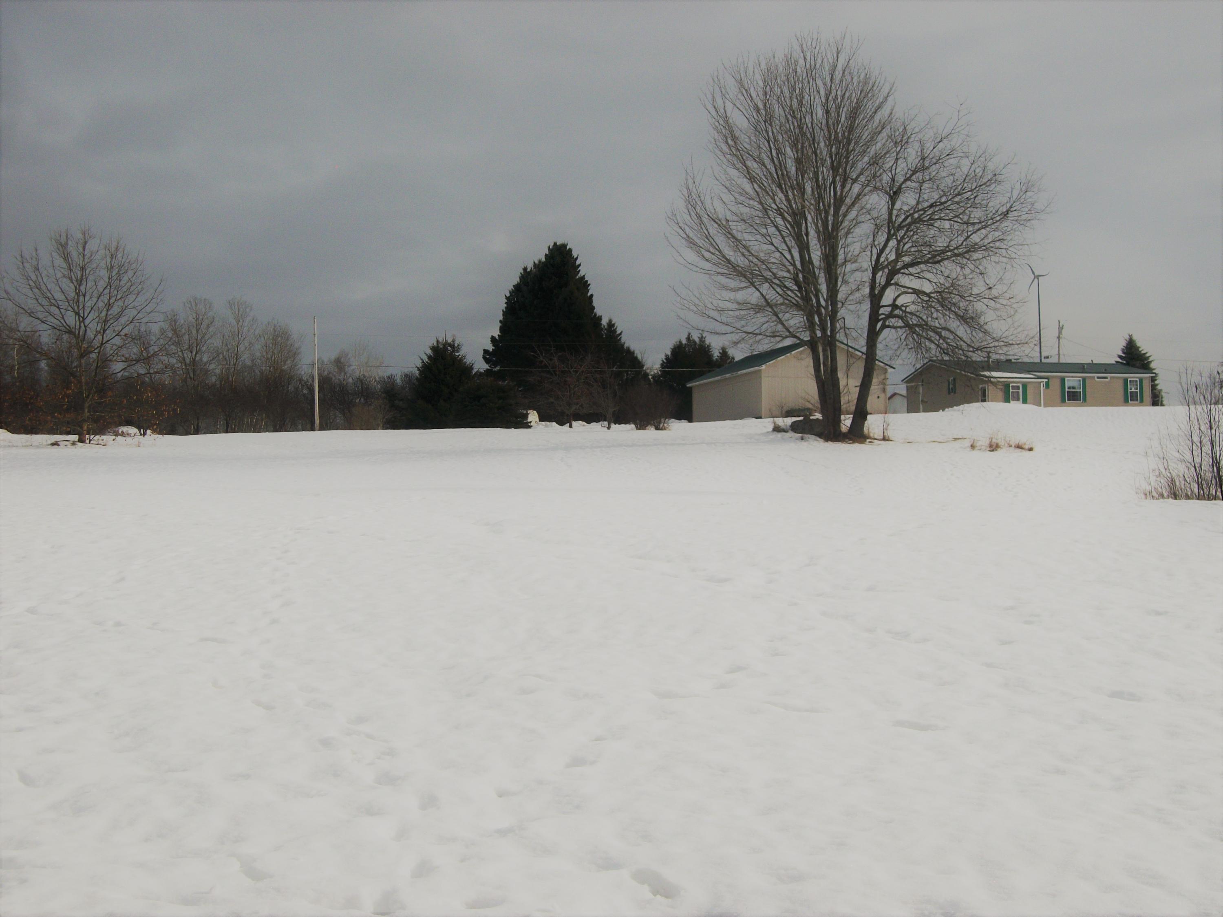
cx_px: 612
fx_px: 1767
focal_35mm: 50
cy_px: 458
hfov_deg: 38.2
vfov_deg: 29.1
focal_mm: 8.8
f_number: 11.2
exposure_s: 1/250
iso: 80
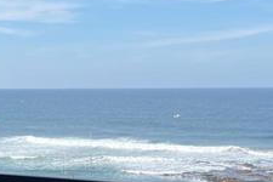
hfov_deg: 21.0
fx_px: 728
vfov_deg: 14.2
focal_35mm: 96
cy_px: 123
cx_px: 64
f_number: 1.5
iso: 50
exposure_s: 1/3257
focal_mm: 5.7
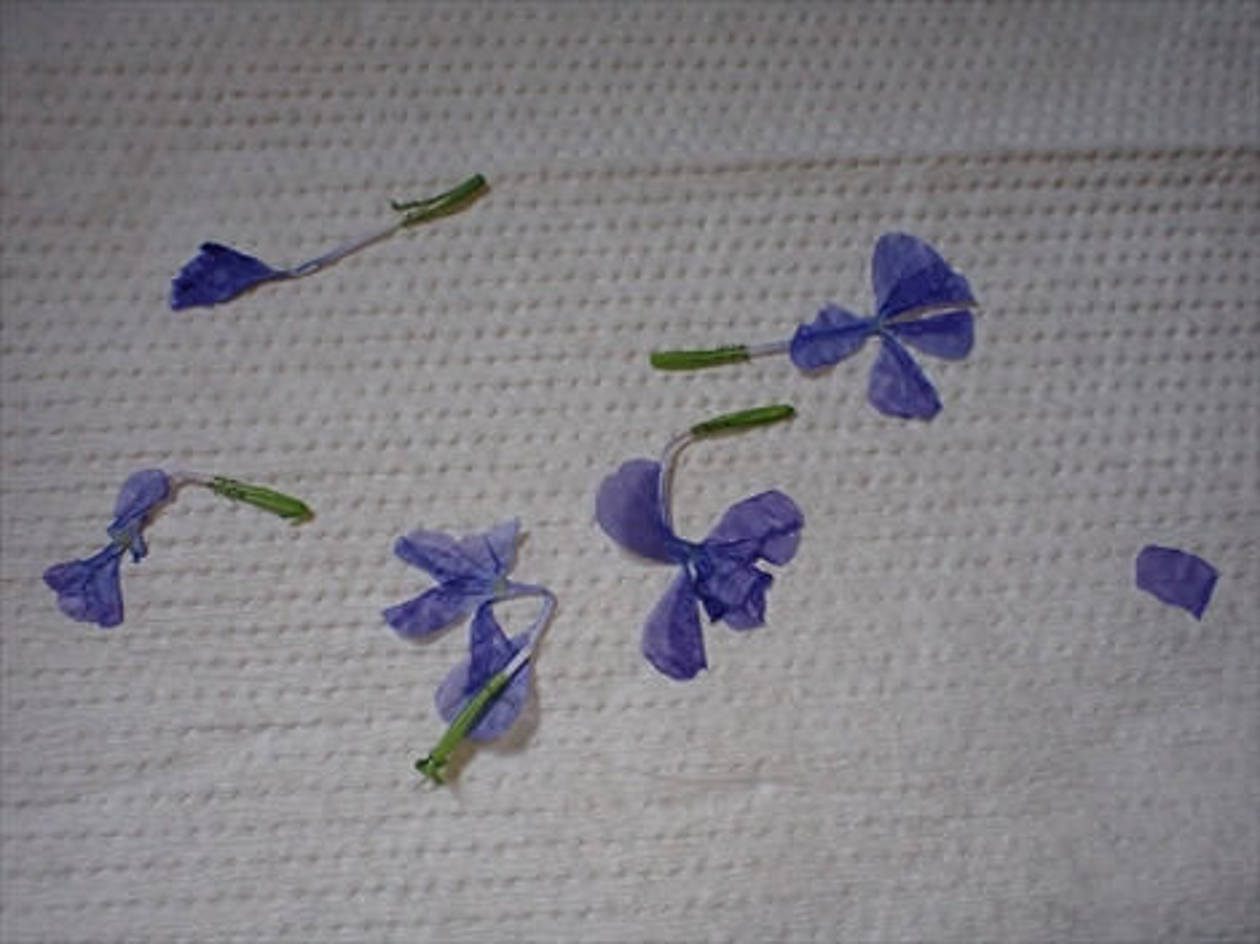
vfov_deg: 46.8
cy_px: 472
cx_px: 630
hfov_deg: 60.0
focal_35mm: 30
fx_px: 1091
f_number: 2.3
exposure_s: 1/125
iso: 800
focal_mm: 5.4
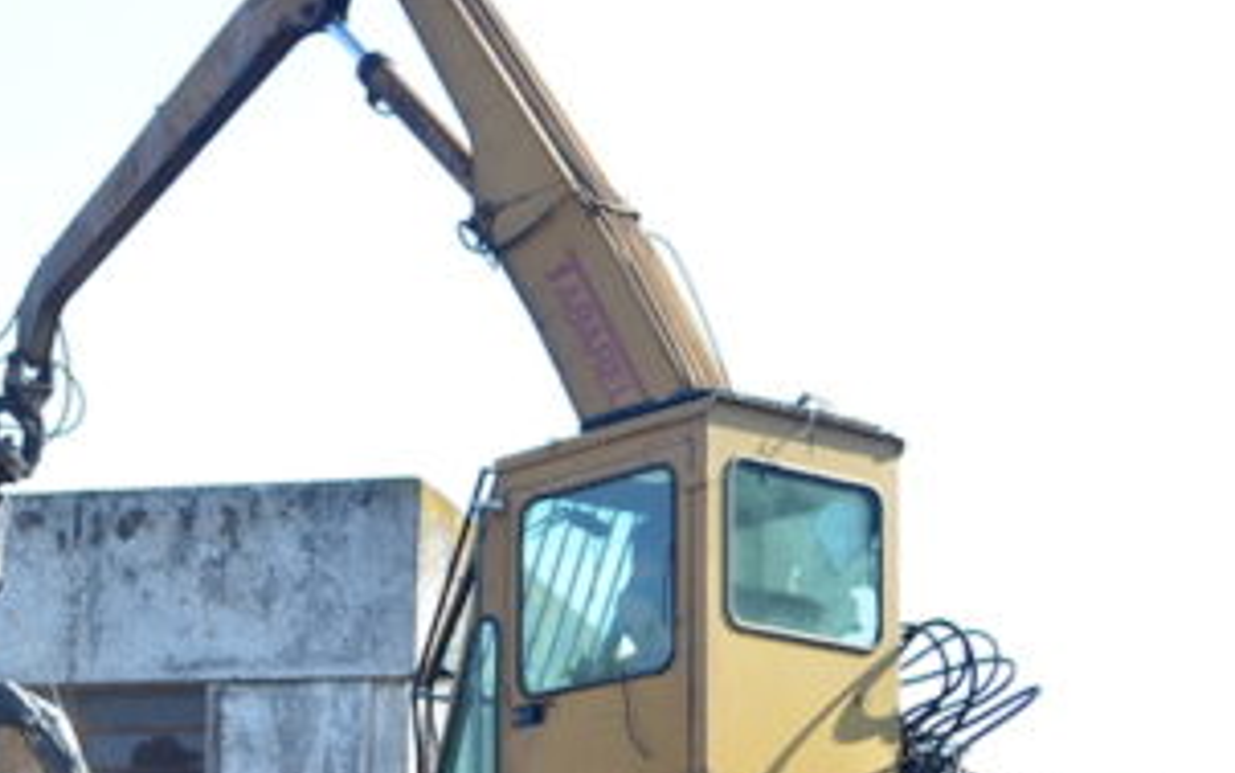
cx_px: -176
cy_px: 865
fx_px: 3131
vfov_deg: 13.8
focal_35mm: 93
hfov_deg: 21.0
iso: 100
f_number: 5
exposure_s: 1/125
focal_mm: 24
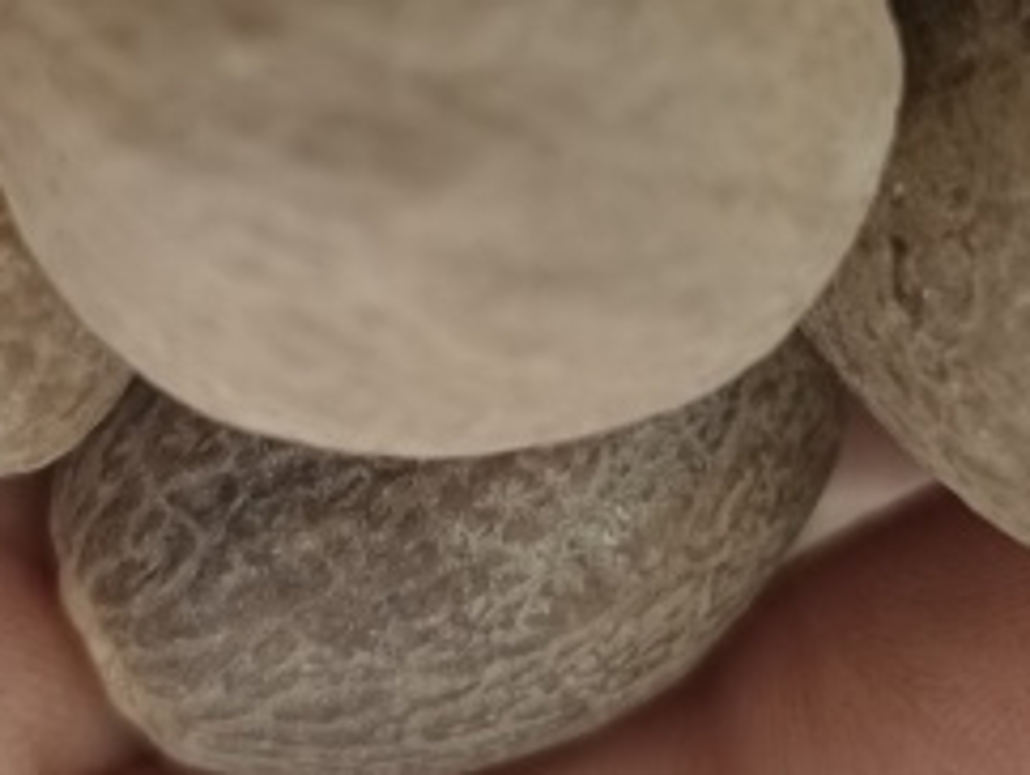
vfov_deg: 18.9
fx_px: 2264
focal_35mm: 76
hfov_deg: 25.6
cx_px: 515
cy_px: 9
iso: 494
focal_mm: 5.5
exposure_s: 1/33.3
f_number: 1.88
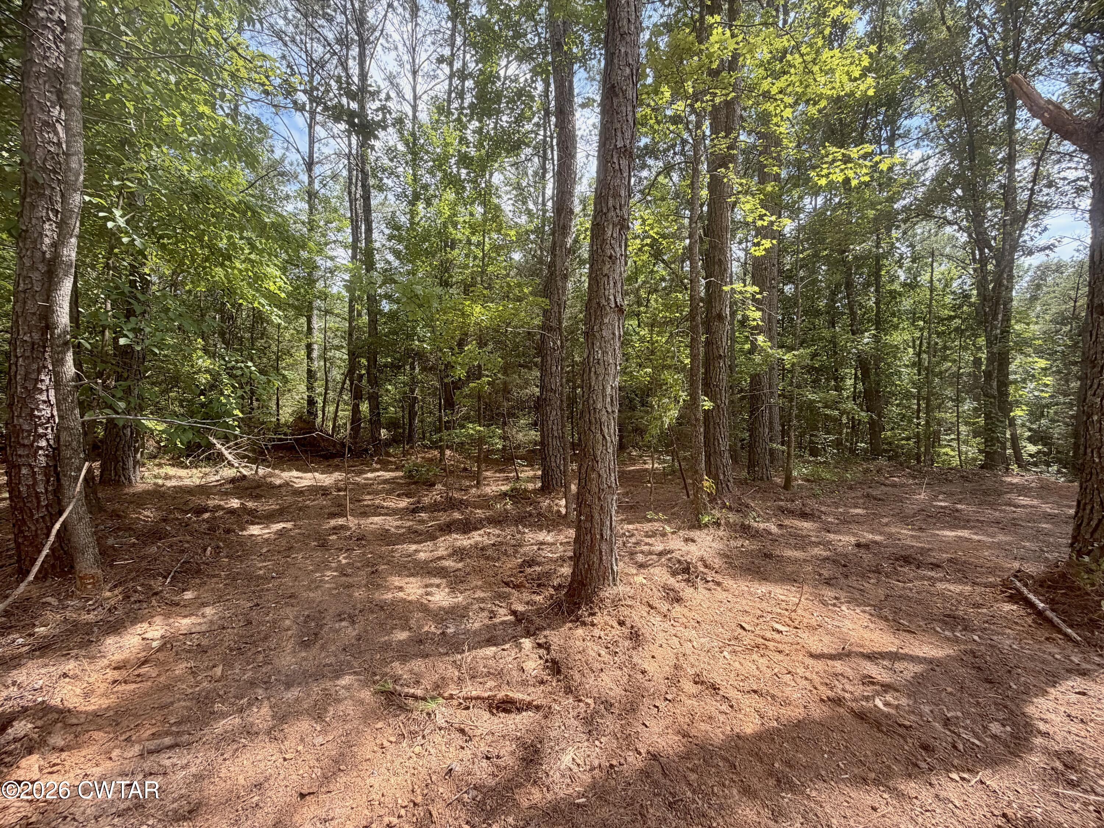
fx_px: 446
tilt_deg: -0.7
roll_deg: +0.2
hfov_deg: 102.1
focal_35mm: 14
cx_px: 552
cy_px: 414
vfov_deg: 85.7
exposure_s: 1/468
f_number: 2.2
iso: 64
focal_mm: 2.22
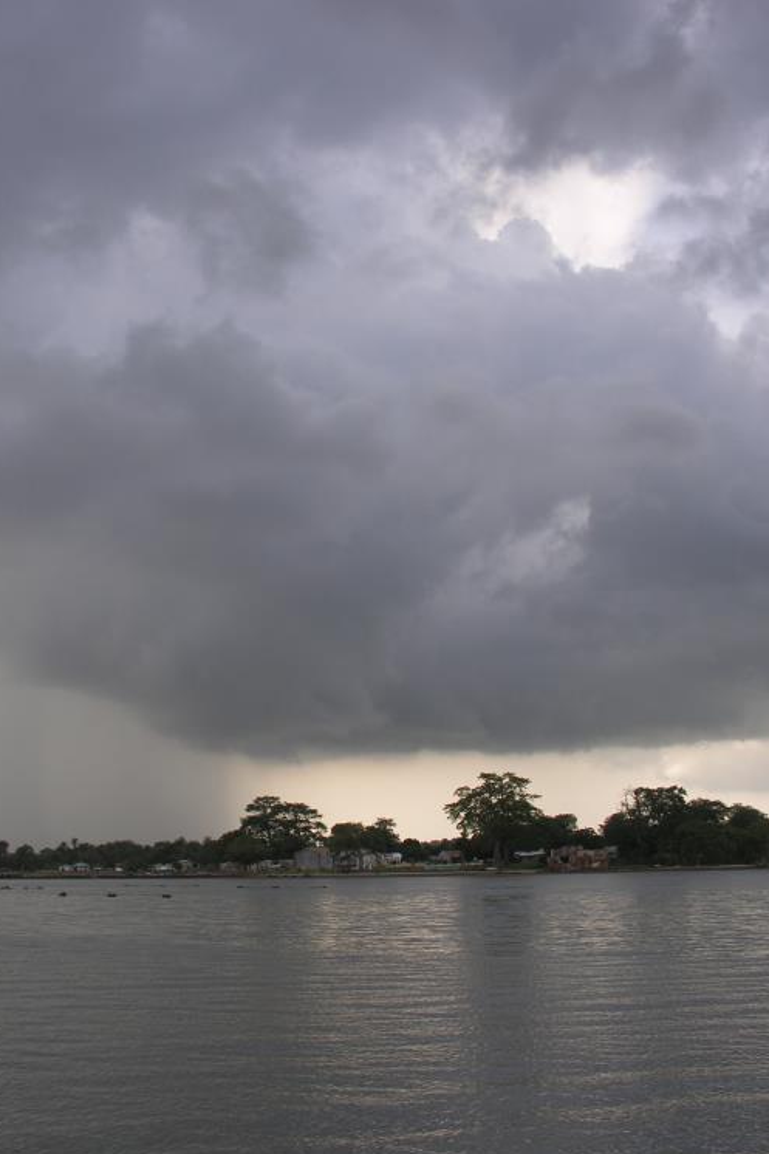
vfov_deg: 39.6
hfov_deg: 26.8
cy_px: 566
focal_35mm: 50
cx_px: 261
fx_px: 1603
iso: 50
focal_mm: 8.9
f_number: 5.6
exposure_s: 1/148
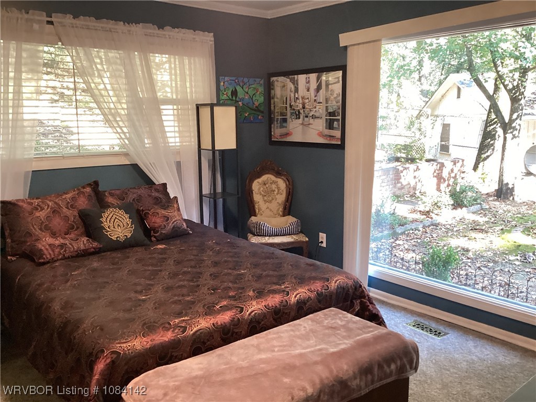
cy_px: 201
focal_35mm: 31
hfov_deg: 58.4
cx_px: 268
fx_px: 480
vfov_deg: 45.4
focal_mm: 3.3
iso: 160
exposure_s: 1/60
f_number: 2.4
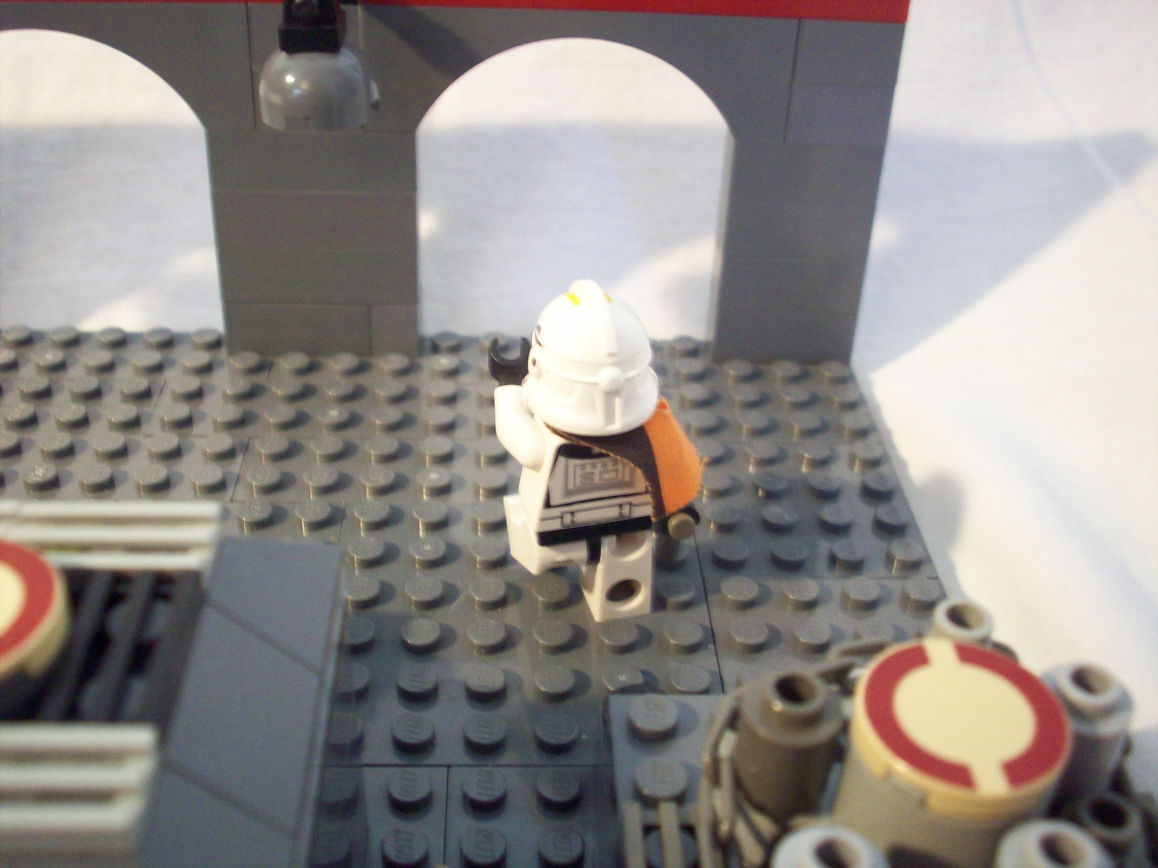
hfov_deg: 50.1
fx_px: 1238
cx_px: 579
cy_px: 434
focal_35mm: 37
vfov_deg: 38.7
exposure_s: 1/8
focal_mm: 6.2
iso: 160
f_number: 2.8
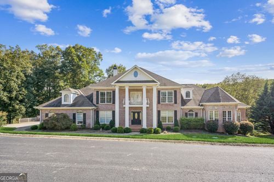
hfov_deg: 93.3
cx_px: 137
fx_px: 129
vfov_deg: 70.4
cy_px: 91
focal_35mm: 17
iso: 100
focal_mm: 17
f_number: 5.6
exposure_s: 1/500
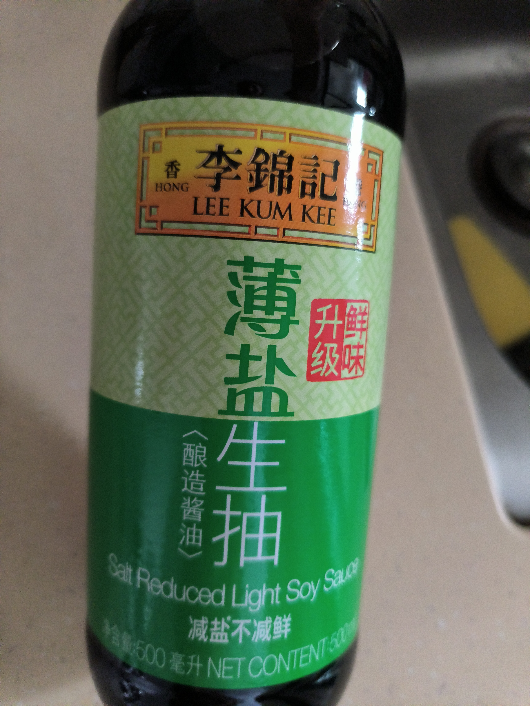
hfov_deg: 58.9
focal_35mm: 23
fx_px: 469
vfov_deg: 73.9
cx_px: 265
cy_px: 353
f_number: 1.79
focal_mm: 4.69
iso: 1712
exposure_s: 1/20
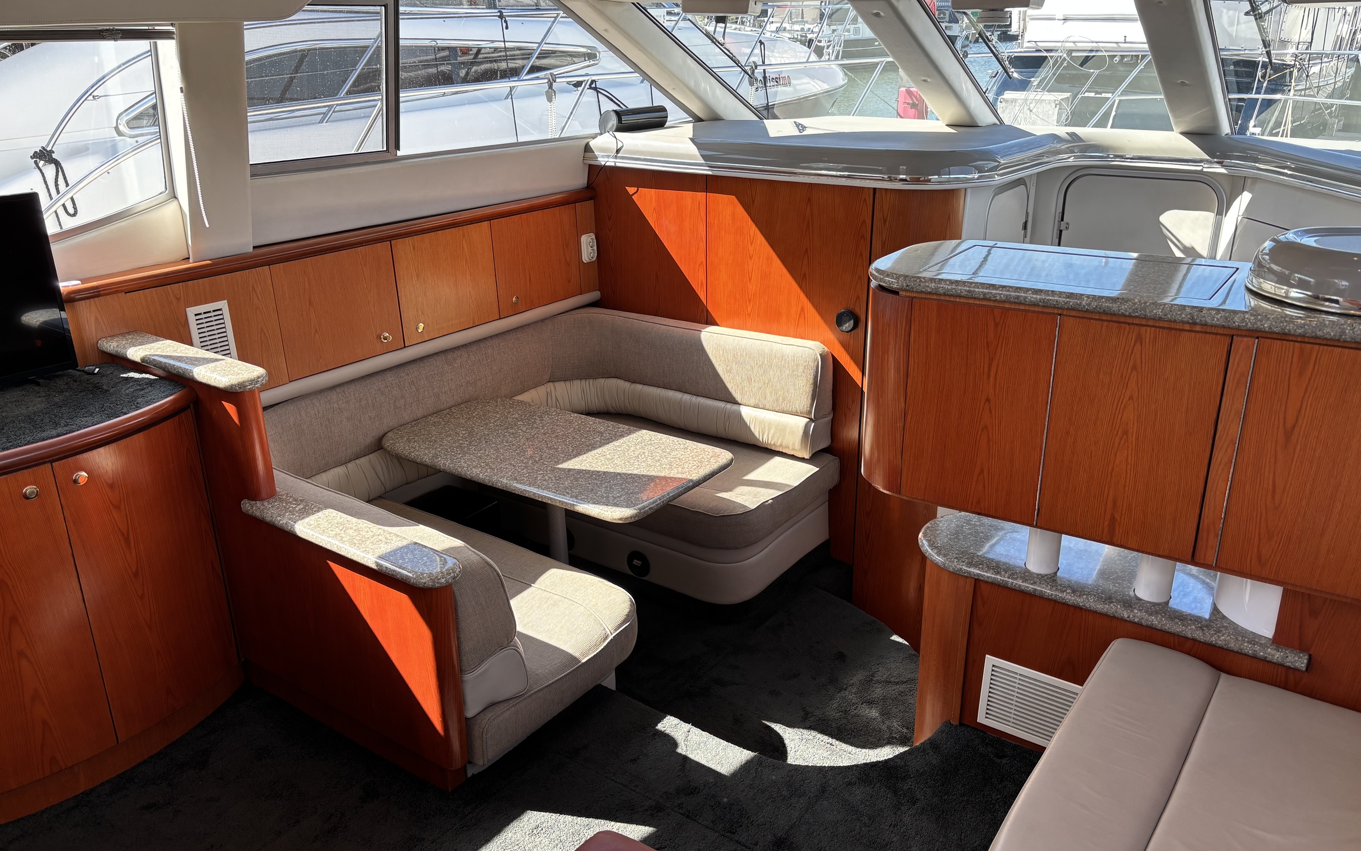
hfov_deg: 66.5
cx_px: 682
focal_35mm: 28
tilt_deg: -22.6
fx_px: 1039
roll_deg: +0.5
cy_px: 460
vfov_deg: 44.5
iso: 40
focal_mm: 5.96
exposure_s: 1/219
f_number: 1.6
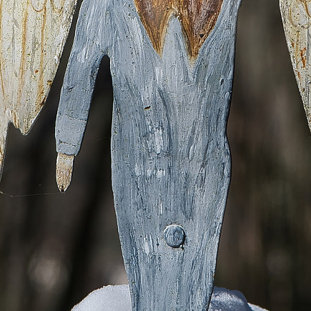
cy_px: 30
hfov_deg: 3.6
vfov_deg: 3.6
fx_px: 5007
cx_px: 172
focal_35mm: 493
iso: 100
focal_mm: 105
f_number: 9
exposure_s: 1/320
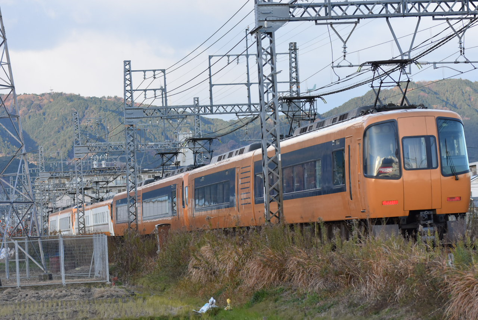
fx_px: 2093
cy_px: 160
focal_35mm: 158
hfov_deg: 13.0
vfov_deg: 8.7
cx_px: 239
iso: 640
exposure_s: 1/1000
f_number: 4
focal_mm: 105
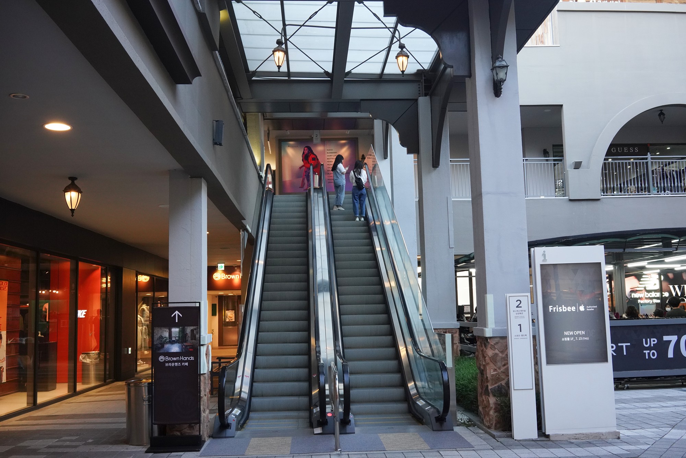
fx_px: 667
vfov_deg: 37.9
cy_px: 229
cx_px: 343
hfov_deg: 54.4
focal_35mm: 35
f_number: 10
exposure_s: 1/100
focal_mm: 35
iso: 3200
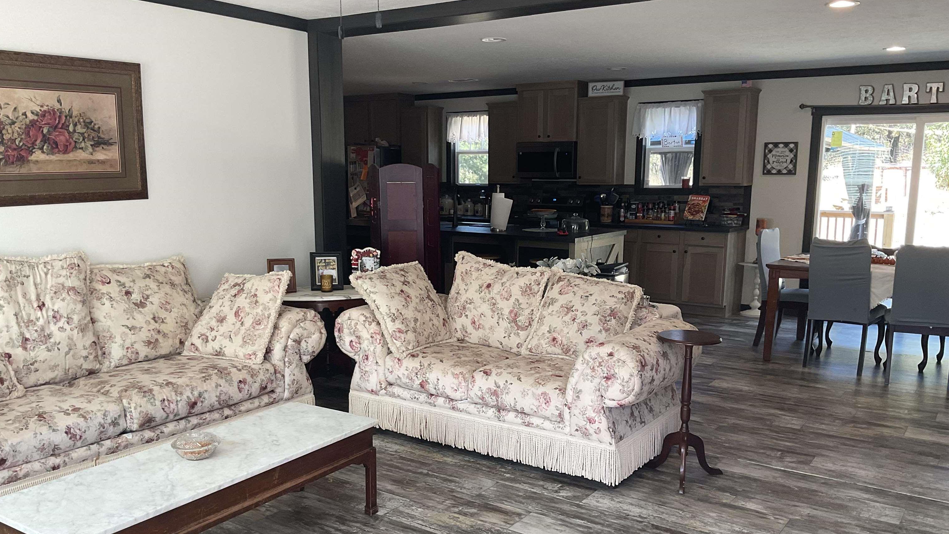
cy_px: 318
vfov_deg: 36.6
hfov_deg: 61.0
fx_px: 805
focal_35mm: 32
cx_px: 469
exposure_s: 1/120
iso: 64
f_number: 1.8
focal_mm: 3
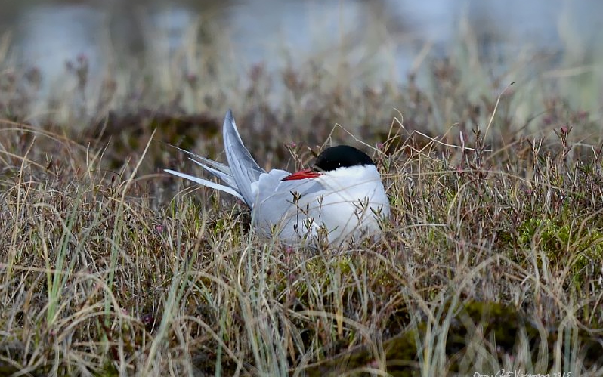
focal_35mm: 511
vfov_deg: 2.6
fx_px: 8399
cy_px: 192
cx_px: 302
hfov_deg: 4.1
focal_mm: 500
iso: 320
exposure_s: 1/2500
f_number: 5
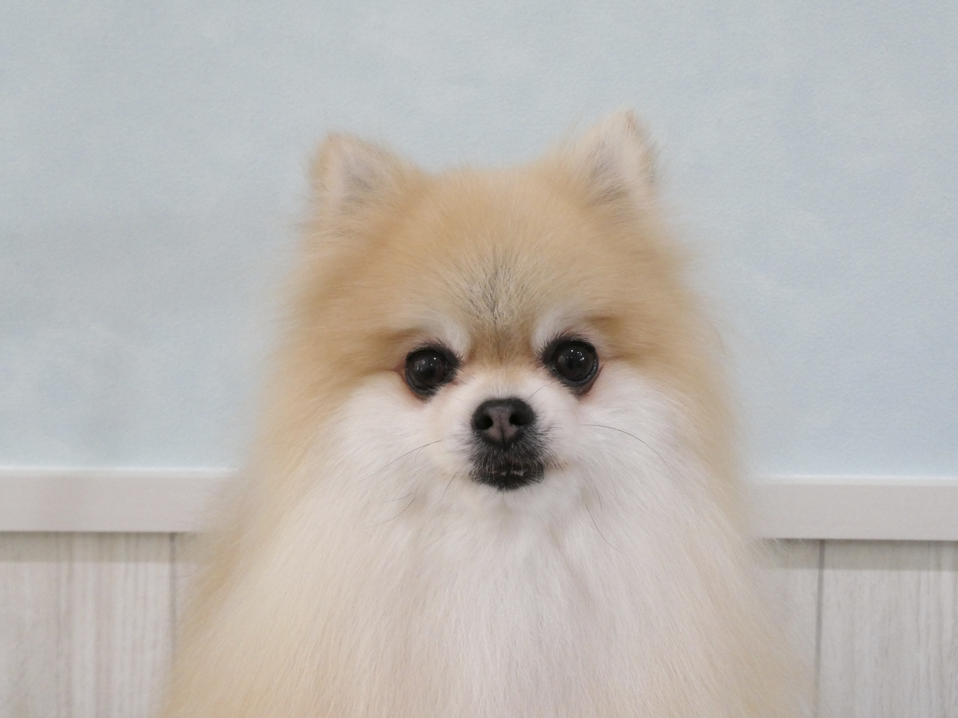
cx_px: 479
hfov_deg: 29.8
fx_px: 1799
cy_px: 359
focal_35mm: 65
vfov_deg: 22.6
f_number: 4.4
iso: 500
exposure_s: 1/80
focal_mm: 11.7
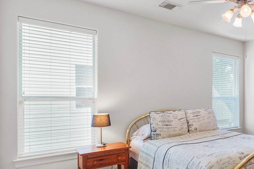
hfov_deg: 57.1
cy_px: 93
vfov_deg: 44.9
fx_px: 205
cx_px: 216
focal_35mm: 29
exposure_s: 1/30
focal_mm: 12
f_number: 8
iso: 1600
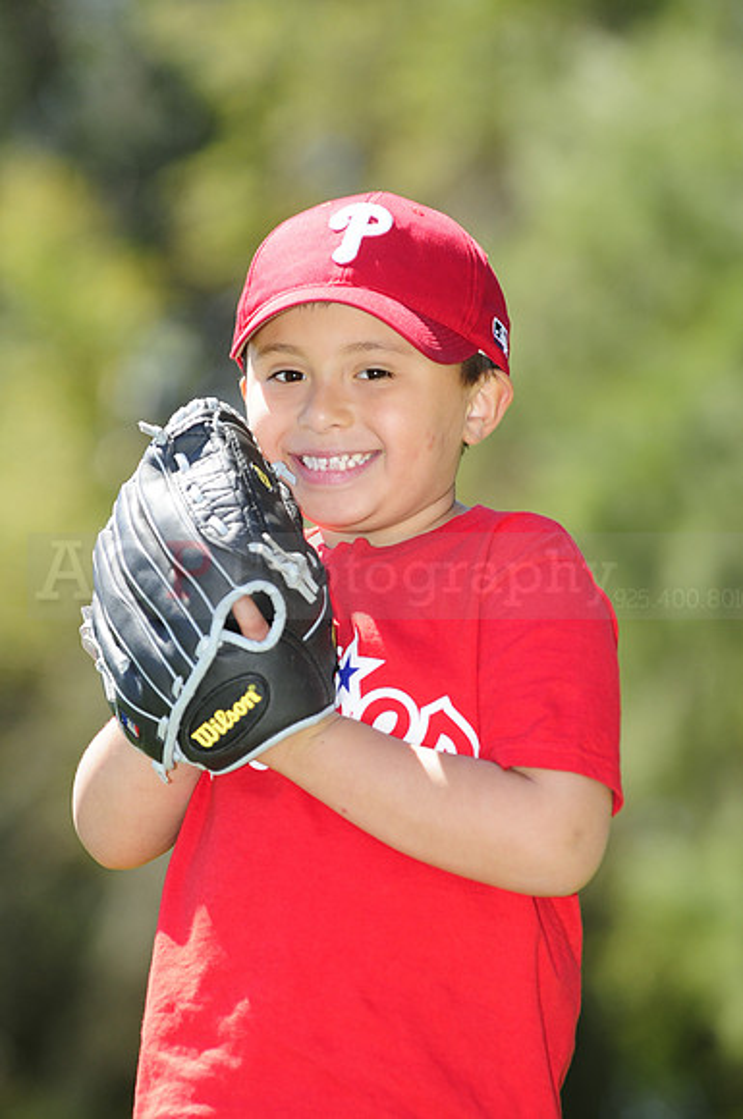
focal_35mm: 210
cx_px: 372
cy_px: 560
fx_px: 6520
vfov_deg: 9.8
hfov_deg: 6.5
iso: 200
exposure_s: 1/800
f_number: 3.5
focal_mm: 140
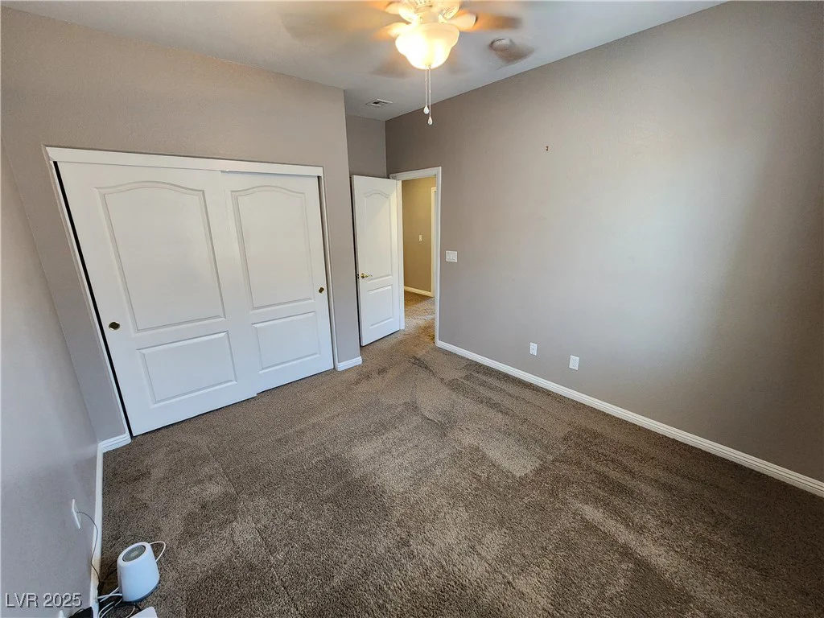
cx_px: 412
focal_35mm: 13
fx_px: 309
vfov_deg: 89.9
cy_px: 309
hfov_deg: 106.2
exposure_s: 1/40
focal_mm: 2.2
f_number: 2.2
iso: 320
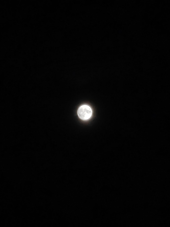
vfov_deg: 7.3
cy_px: 114
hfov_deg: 5.5
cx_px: 85
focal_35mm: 270
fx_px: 1768
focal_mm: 16.85
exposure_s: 1/100
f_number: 3.5
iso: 800
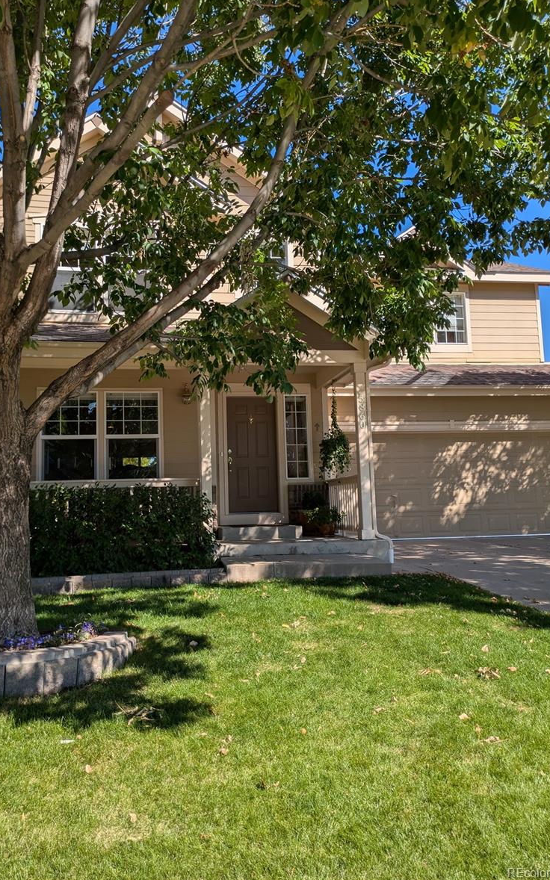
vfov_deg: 68.4
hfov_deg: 45.9
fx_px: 648
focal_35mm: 27
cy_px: 434
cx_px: 237
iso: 44
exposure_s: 1/1513
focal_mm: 5.43
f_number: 1.89
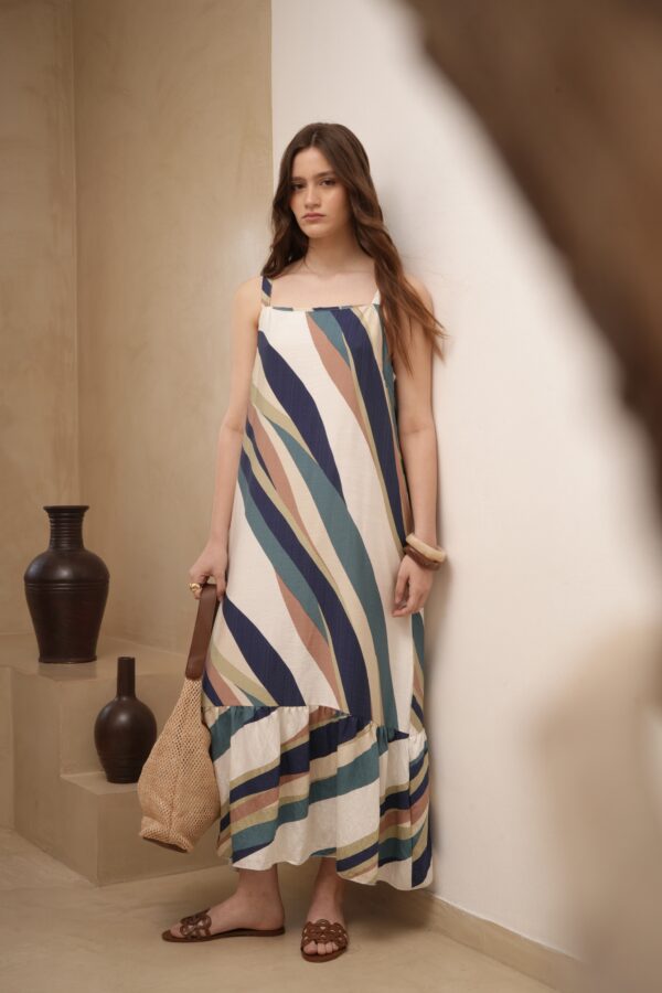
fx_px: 1379
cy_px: 496
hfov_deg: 27.0
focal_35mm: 50
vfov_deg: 39.6
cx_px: 331
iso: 640
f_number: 11
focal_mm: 50
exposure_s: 1/125
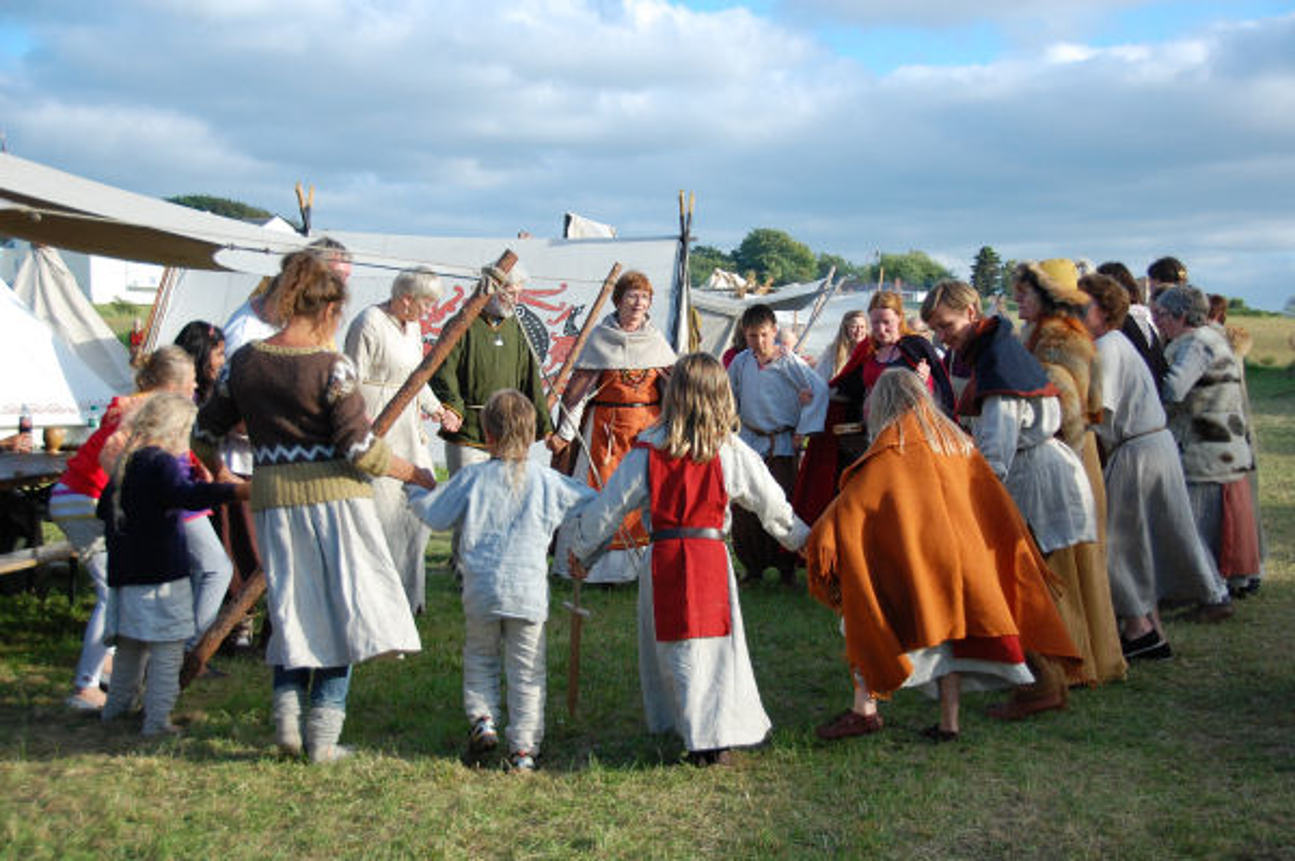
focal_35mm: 57
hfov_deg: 35.1
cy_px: 430
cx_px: 648
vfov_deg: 23.7
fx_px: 2049
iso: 360
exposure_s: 1/1000
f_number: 4.5
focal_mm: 38
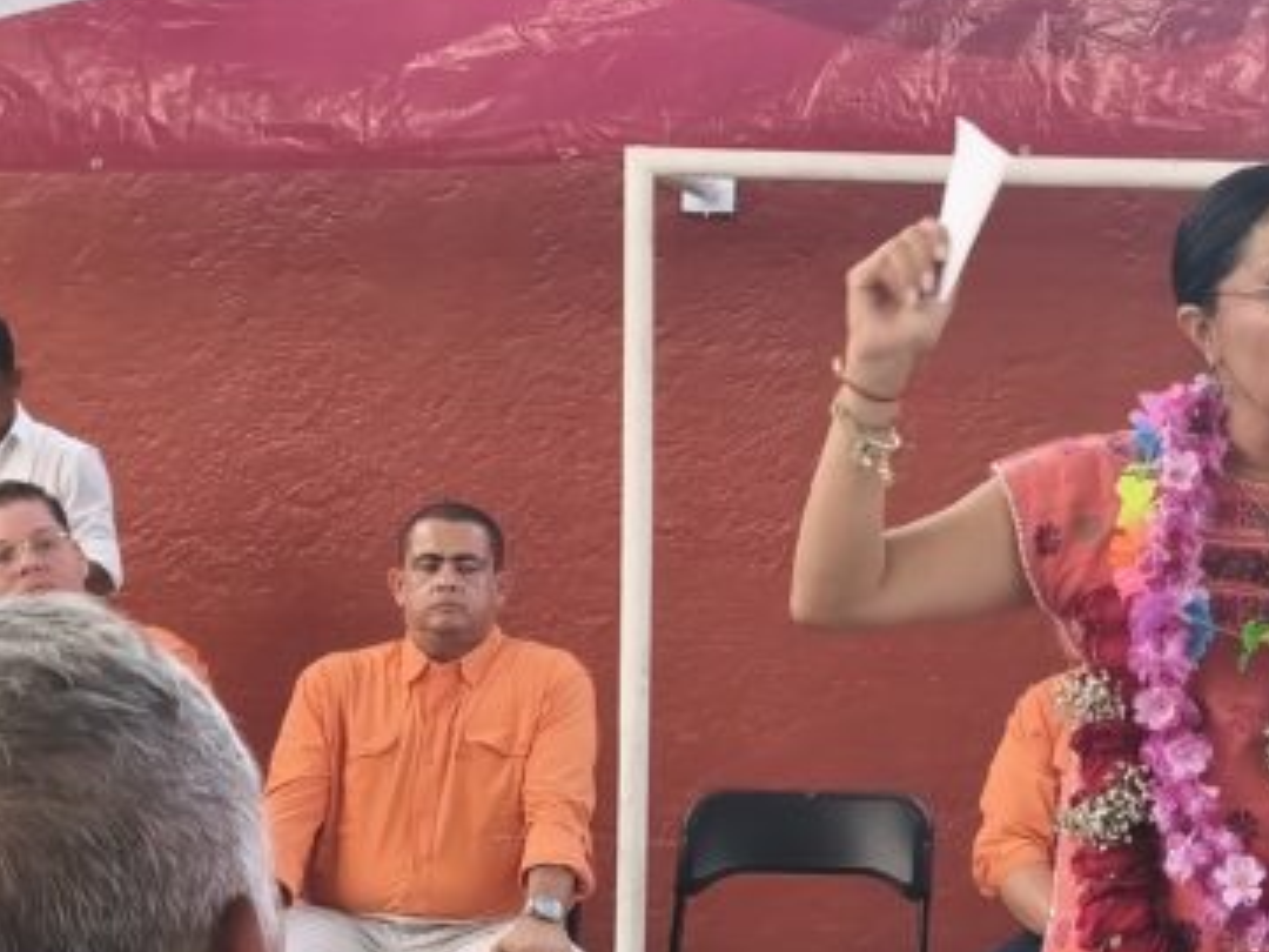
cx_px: 1234
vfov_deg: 15.1
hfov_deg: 19.5
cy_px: 568
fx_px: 3593
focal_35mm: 98
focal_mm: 6.06
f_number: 1.7
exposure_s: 1/60
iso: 250
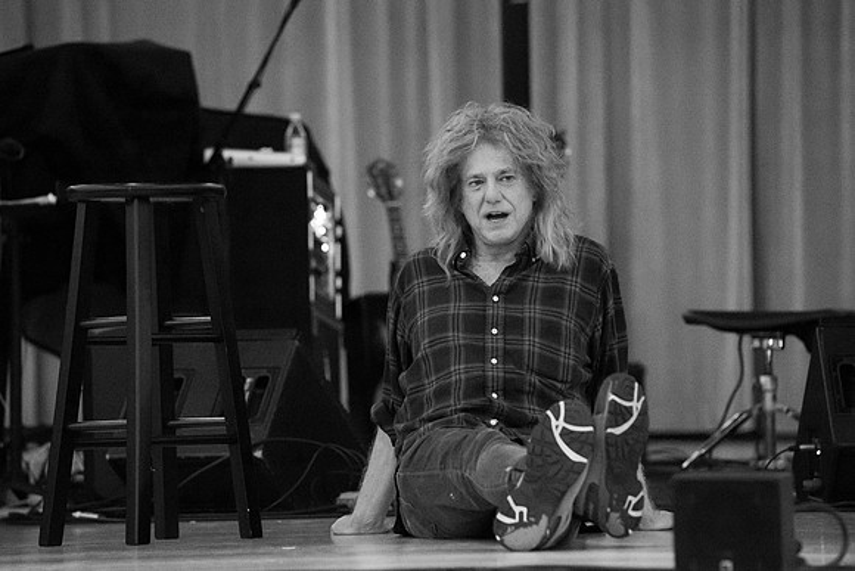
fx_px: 4751
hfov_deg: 10.3
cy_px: 286
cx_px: 428
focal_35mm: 200
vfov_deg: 6.9
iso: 20000
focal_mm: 200
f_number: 4.5
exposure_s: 1/160
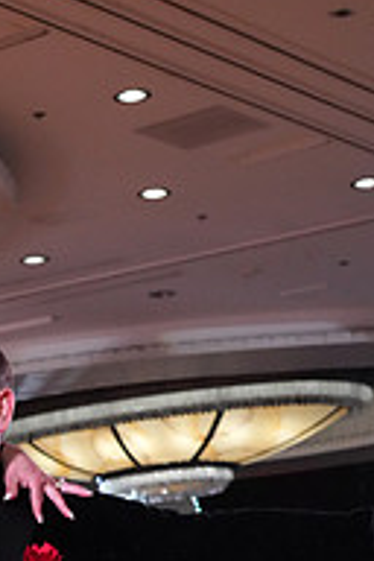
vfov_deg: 13.8
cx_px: -183
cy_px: 763
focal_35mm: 142
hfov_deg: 9.4
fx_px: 2213
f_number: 6.3
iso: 5000
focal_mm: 47
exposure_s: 1/320
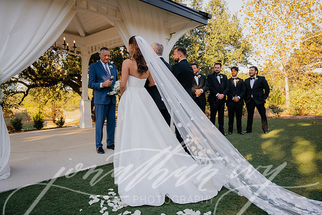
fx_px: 246
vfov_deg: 47.2
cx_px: 161
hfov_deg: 66.4
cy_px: 108
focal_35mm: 28
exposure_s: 1/1000
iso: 200
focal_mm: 27.5
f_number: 2.8
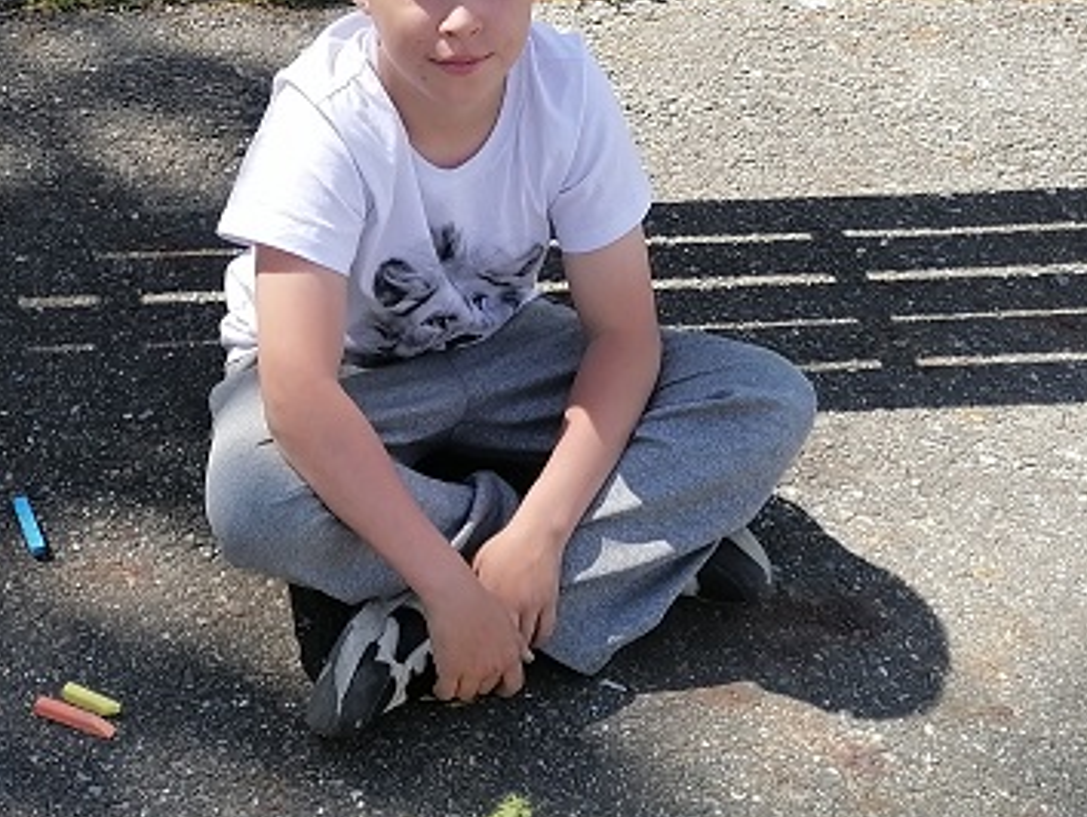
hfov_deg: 31.0
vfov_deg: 23.9
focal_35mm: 61
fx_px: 1917
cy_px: 556
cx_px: 236
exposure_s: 1/600
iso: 50
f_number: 1.8
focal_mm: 5.3
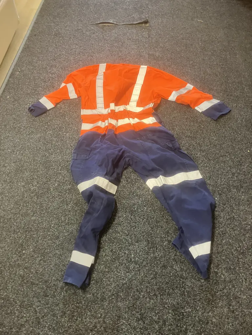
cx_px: 126
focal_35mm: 28
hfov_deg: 49.7
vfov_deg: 63.4
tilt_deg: -54.8
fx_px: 272
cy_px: 168
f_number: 1.8
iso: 250
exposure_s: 1/33
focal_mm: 3.99
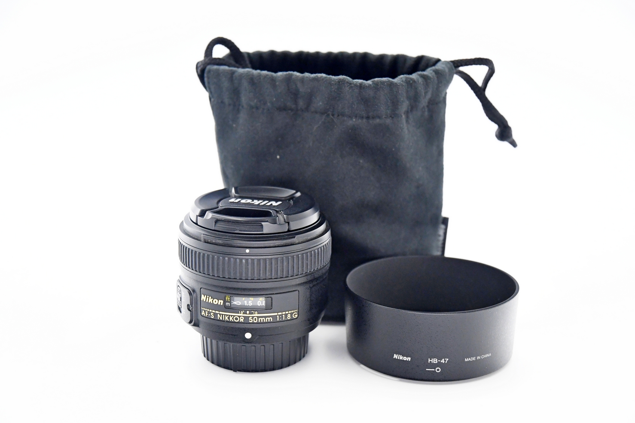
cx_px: 318
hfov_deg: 30.1
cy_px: 210
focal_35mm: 67
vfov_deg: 20.3
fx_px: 1182
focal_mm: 44
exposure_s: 1/640
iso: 2000
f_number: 4
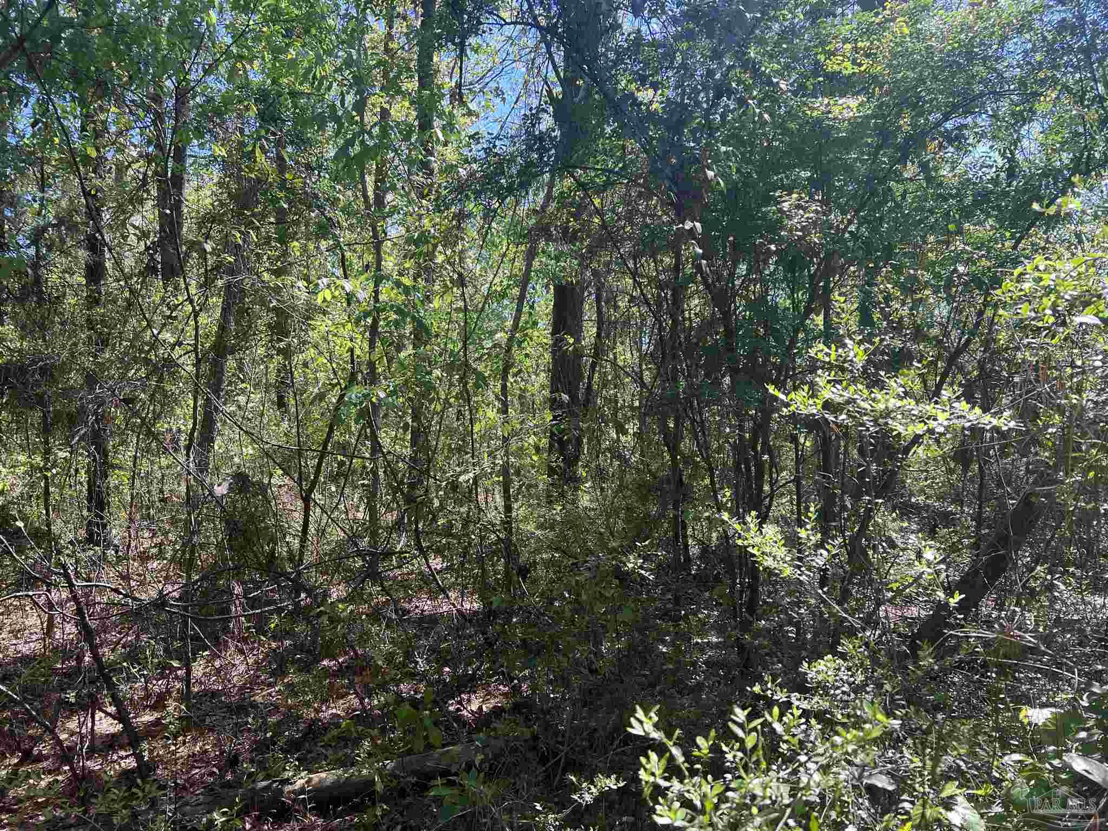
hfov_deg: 67.3
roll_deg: -0.1
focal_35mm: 26
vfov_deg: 53.1
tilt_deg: +0.2
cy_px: 416
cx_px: 554
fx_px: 832
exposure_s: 1/433
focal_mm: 5.7
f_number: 1.5
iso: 50
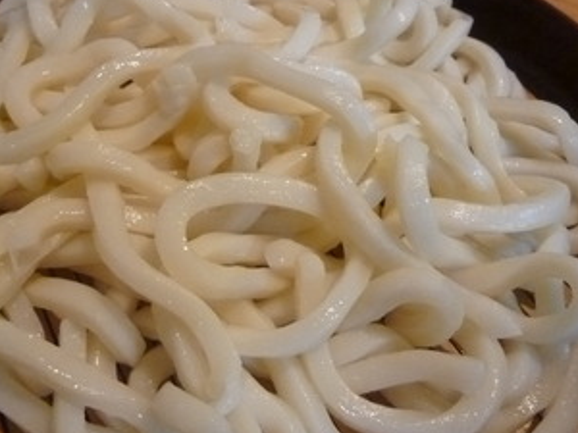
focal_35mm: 35
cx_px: 231
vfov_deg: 40.6
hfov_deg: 52.3
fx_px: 584
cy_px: 186
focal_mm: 4.5
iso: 800
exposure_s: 1/40
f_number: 3.3
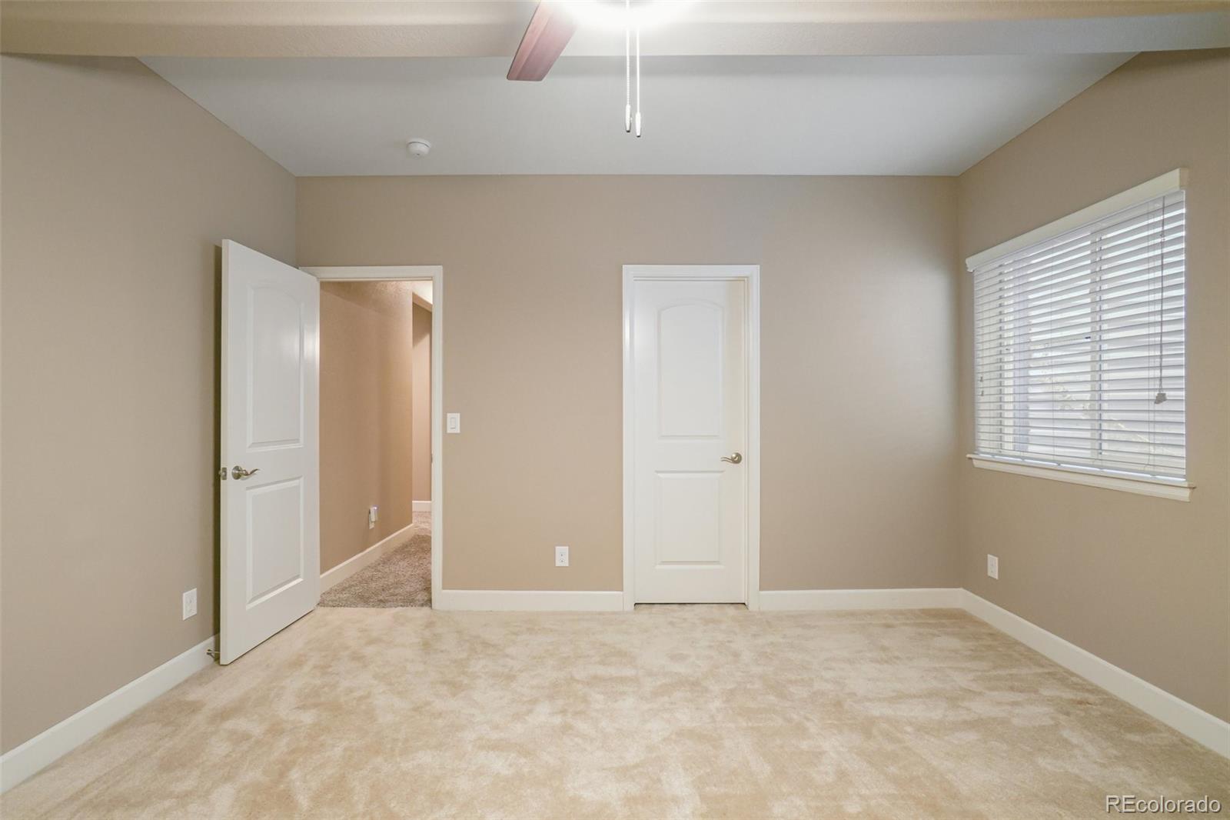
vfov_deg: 77.3
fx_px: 512
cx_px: 615
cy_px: 410
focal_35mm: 15
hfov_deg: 100.4
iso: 400
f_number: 8
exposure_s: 1/5
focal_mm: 10
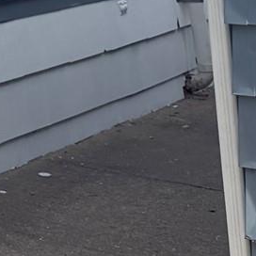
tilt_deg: +10.5
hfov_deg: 8.5
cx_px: -596
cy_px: -353
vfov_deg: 9.7
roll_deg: +1.2
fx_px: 1339
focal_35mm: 160
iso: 80
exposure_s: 1/3759
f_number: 1.78
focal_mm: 6.76
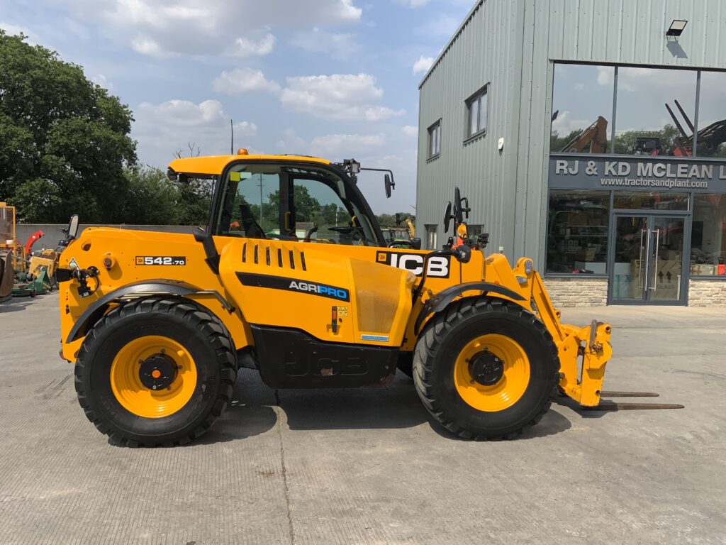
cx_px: 363
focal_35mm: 29
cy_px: 272
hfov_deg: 61.7
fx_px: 608
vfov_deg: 48.2
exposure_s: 1/2427
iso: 20
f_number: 1.8
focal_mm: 3
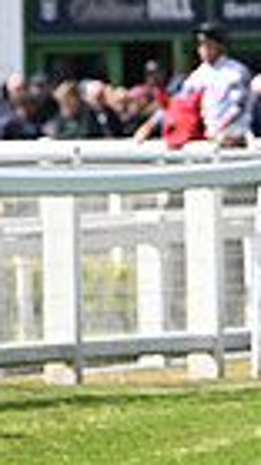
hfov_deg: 1.7
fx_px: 8887
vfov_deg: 3.0
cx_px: 940
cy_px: 152
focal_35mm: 721
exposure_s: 1/1600
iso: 400
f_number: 5.6
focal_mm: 165
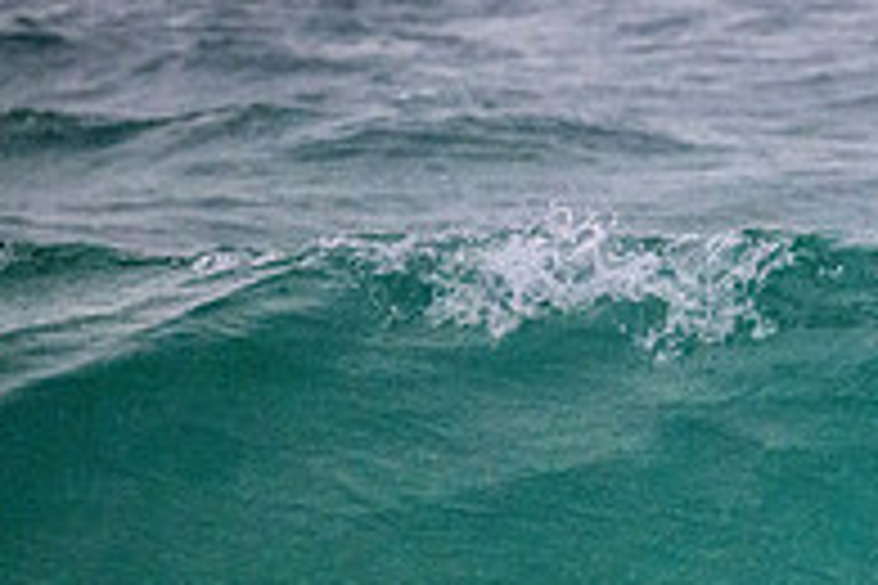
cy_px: 691
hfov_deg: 1.2
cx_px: 1274
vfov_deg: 0.8
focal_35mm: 1782
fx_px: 43458
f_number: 11
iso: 6400
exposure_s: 1/2000
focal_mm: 600
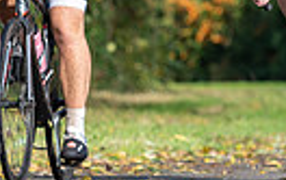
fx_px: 5473
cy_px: -132
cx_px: -77
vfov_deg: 1.9
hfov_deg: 3.0
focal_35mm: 701
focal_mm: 130
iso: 200
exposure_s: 1/1000
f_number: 3.5
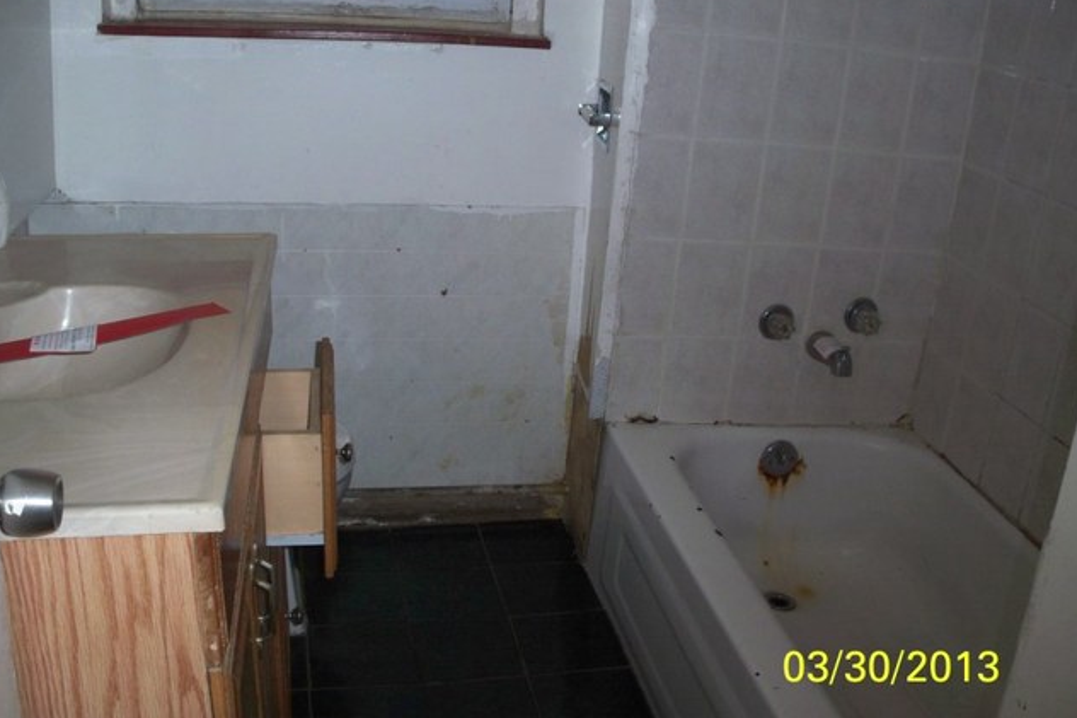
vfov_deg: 34.2
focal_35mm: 39
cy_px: 363
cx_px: 538
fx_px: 1166
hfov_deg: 49.6
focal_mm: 7.9
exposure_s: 1/30
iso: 200
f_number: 3.4
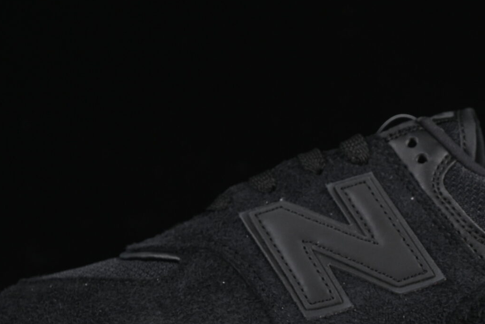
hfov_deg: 11.0
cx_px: 395
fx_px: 2519
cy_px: 204
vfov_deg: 7.3
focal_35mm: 187
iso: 160
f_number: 6.3
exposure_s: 1/60
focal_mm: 50
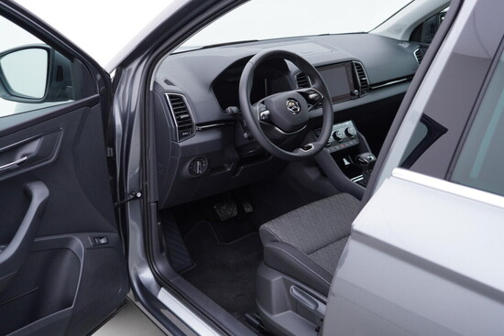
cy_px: 168
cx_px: 252
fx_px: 504
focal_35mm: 36
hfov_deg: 53.1
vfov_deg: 36.9
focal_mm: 24
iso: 125
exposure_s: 1/40
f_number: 2.8
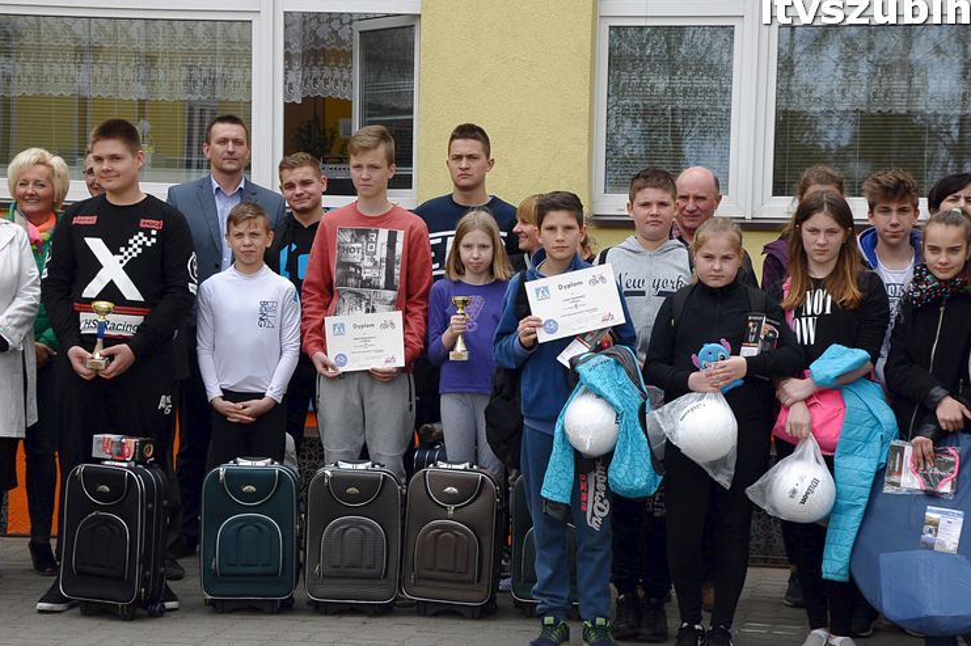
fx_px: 2318
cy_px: 339
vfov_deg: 15.9
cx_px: 499
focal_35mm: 86
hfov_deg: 23.7
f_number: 9
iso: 500
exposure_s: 1/320
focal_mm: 50
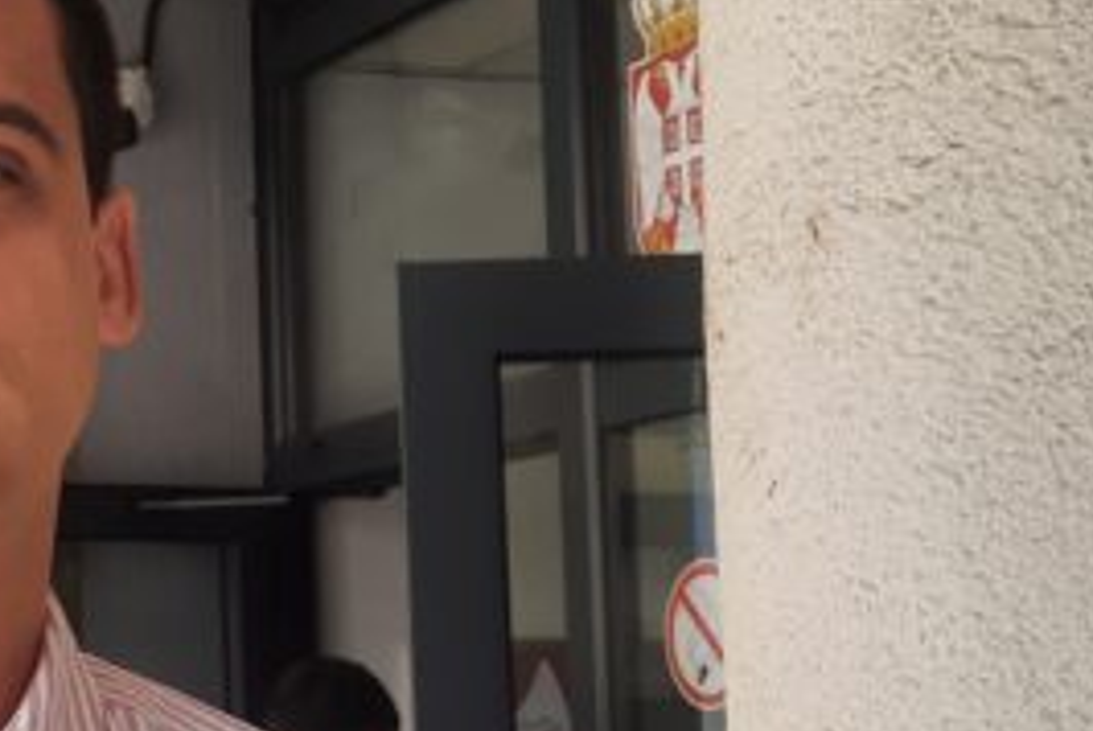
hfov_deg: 19.5
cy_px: 513
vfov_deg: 13.7
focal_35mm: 100
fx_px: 3039
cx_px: -131
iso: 40
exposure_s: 1/217
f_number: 2
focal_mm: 4.6
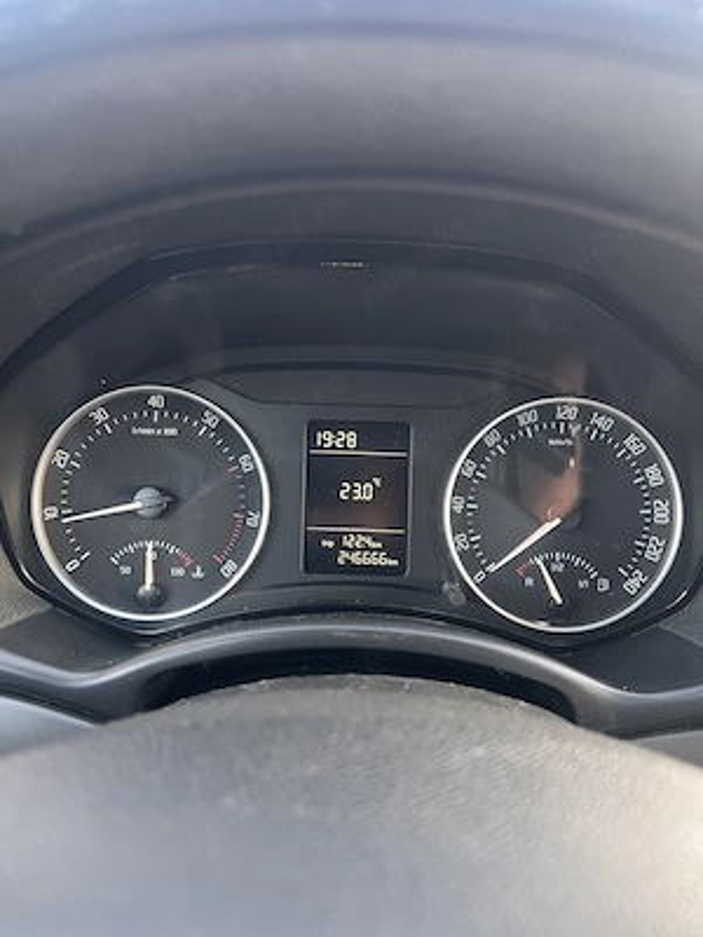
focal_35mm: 26
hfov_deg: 53.1
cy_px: 468
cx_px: 352
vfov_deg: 67.3
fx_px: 704
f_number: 1.5
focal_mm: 5.7
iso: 400
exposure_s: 1/60
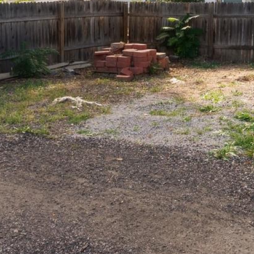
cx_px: 261
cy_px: -10
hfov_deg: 28.4
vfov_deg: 28.4
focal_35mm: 56
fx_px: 465
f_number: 8
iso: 400
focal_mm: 17
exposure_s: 1/100
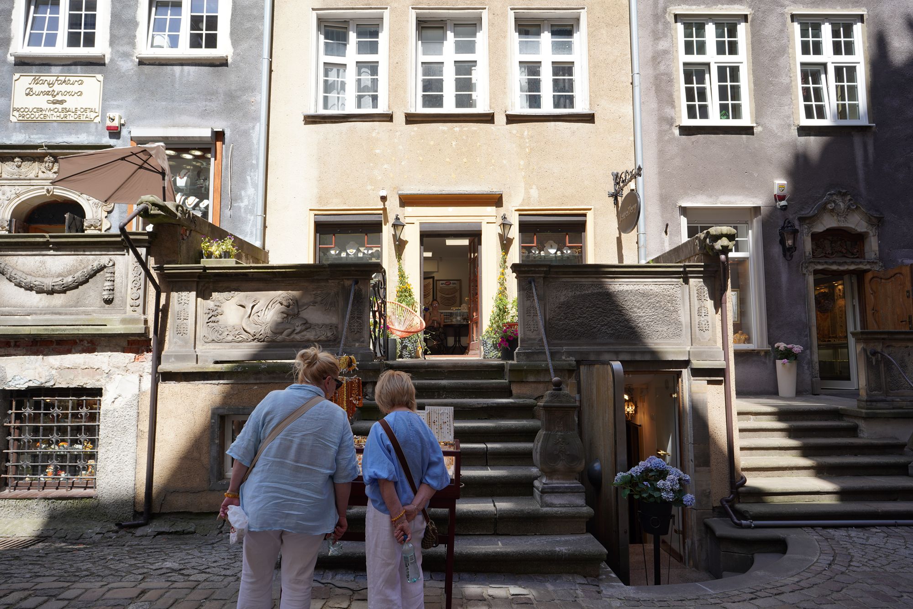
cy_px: 304
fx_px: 609
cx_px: 456
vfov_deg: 53.1
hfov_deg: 73.7
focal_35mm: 24
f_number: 8
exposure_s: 1/100
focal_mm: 24
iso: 100
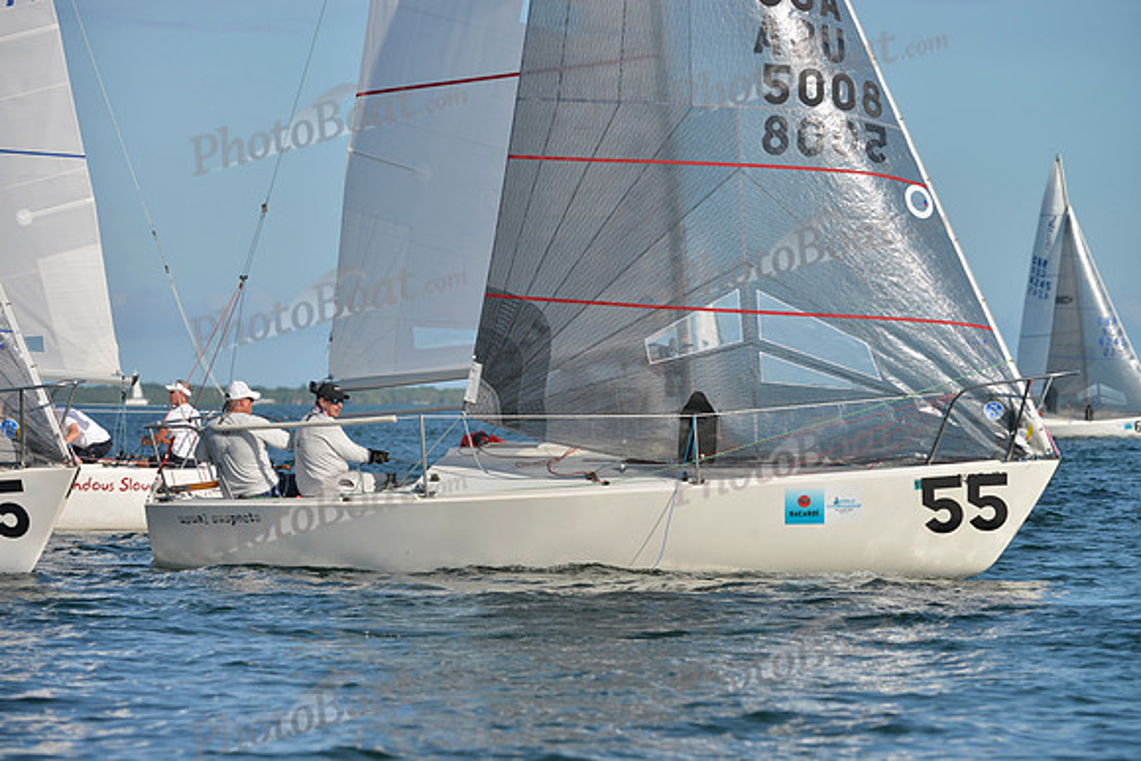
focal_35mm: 240
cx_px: 570
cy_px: 380
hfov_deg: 8.6
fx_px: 7608
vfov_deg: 5.7
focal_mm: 240
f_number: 8
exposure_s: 1/1000
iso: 200
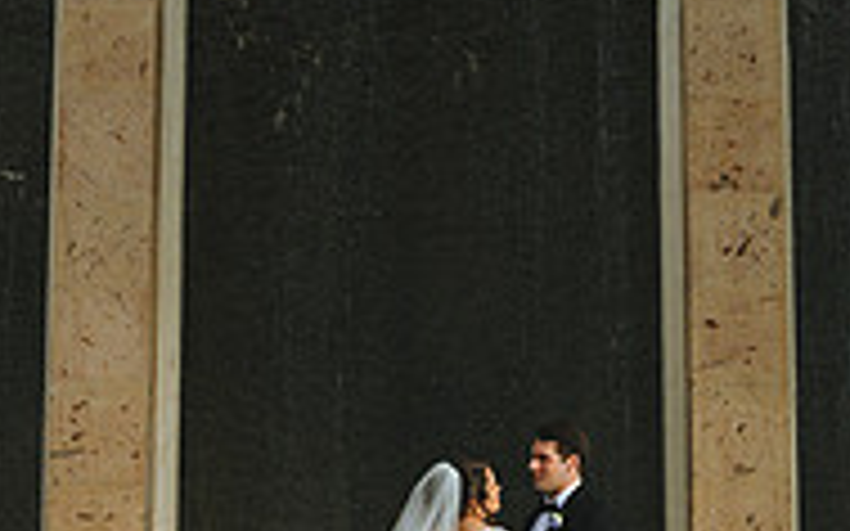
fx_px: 1853
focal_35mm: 80
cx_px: 488
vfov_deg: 16.2
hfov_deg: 25.8
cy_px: 375
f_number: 4
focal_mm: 24
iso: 250
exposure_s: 1/200
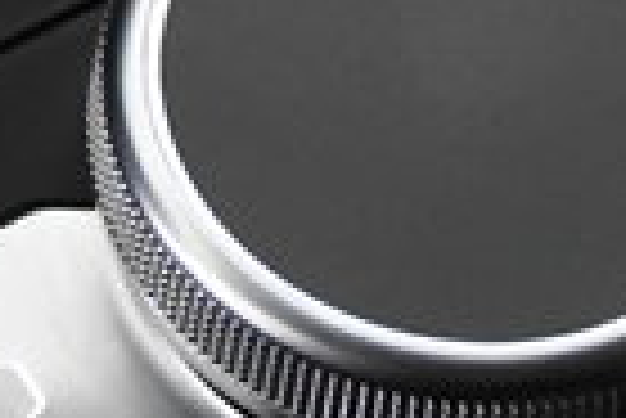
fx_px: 5965
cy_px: -461
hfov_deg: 6.0
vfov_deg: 4.0
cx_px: 77
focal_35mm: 343
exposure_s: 1/50
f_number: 3.3
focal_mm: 31
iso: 2500
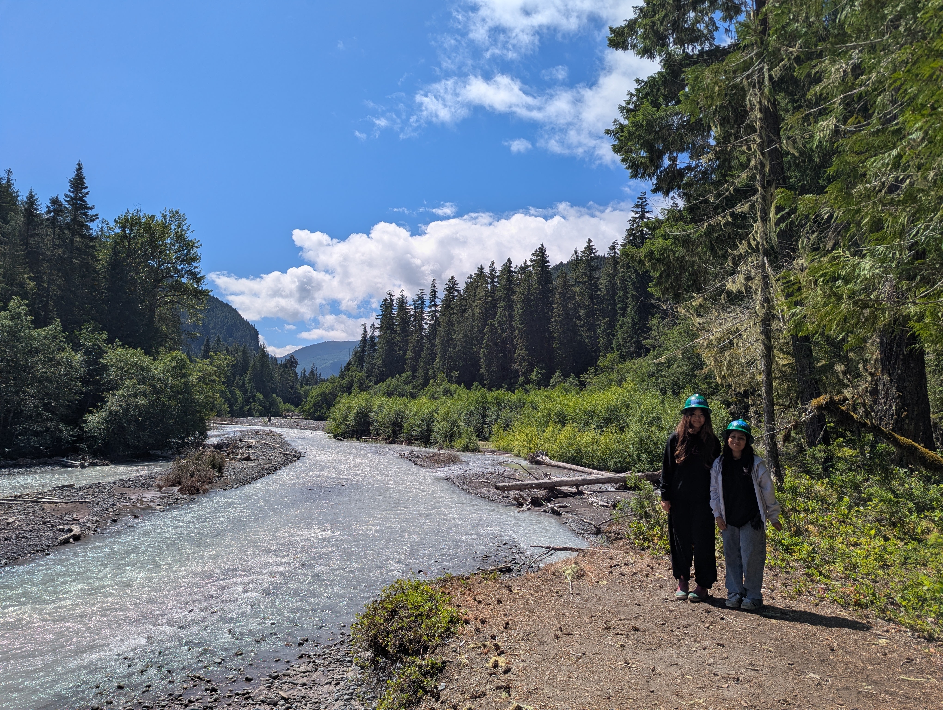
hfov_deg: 71.5
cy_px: 355
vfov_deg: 56.9
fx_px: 655
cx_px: 472
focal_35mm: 24
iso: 38
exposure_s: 1/2463
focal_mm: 6.81
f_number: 1.85
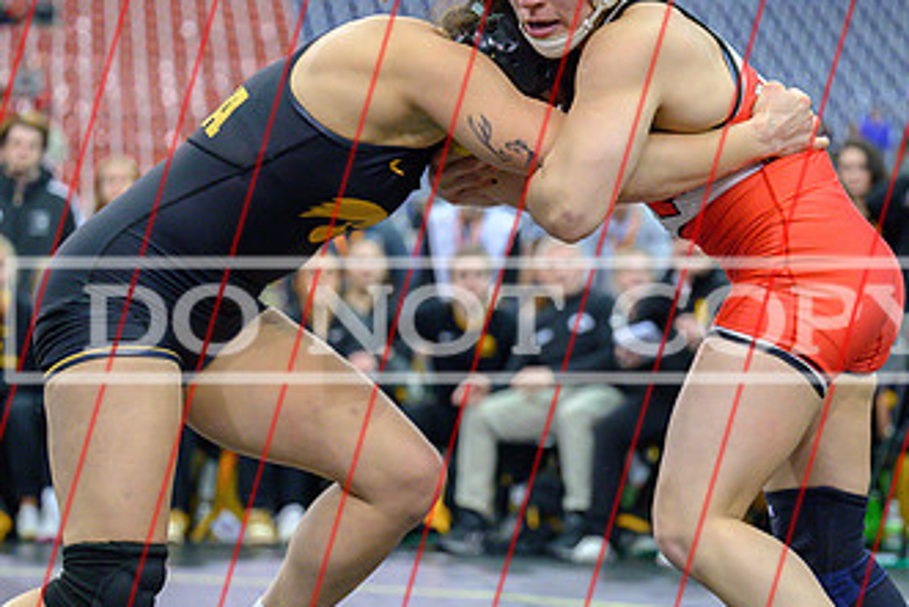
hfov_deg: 16.0
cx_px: 533
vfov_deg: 10.7
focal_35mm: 128
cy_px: 339
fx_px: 3233
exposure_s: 1/800
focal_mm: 70
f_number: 2.8
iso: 3600
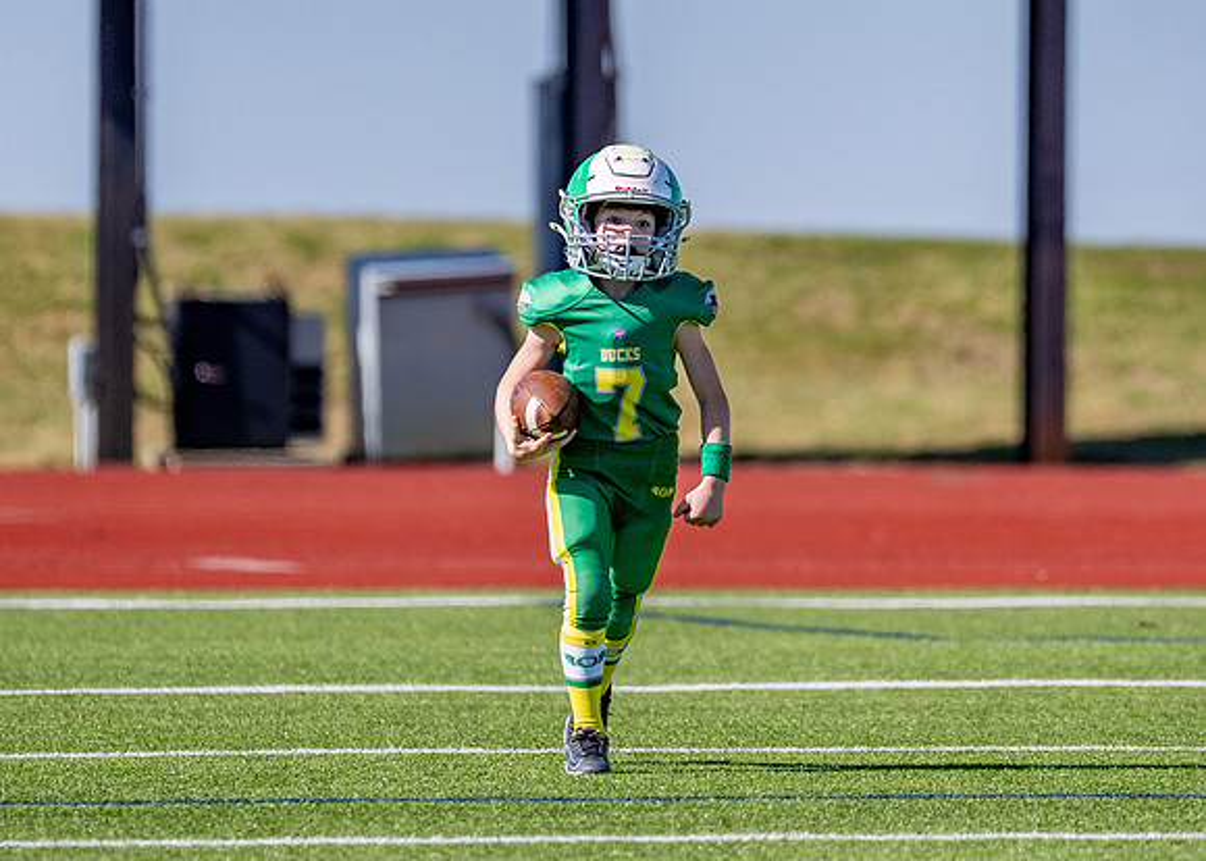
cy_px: 328
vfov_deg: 3.4
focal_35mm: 429
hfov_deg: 4.7
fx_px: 14700
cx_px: 641
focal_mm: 200
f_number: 2.8
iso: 250
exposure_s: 1/8000
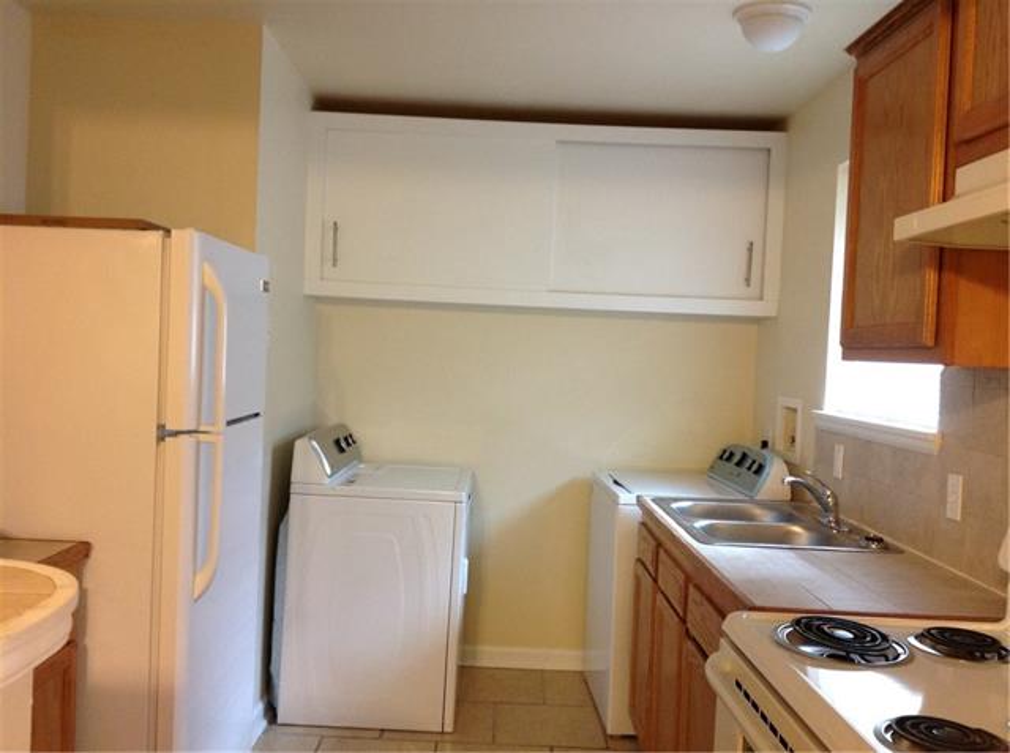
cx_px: 505
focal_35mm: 35
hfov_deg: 52.7
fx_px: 1019
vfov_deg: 40.5
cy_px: 376
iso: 125
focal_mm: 4.28
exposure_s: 1/15
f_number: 2.4
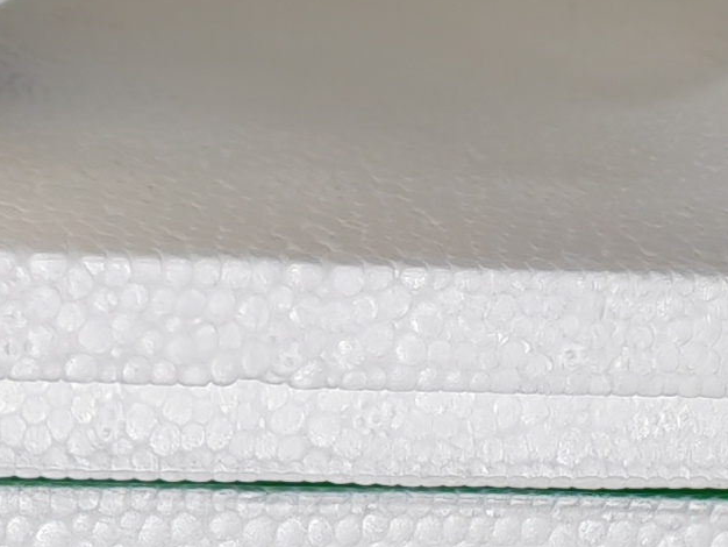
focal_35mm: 157
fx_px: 3303
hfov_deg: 10.4
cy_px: -1152
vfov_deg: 8.0
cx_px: -1157
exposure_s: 1/120
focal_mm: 6.12
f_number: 1.9
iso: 400
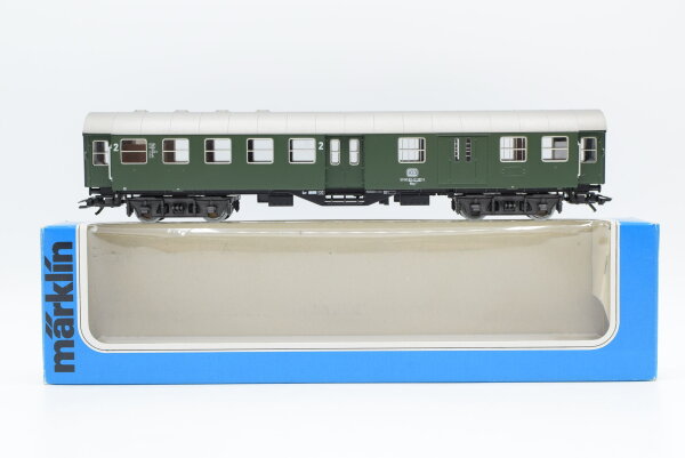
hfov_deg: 37.8
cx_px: 342
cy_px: 229
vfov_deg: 25.8
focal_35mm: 52
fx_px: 1000
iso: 320
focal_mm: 35
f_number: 8
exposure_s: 1/125
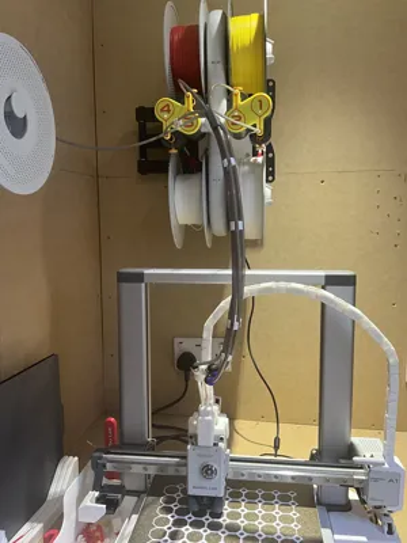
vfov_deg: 61.7
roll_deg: -0.9
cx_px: 204
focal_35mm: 29
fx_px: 455
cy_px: 272
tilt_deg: -8.8
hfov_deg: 48.2
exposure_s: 1/60
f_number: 1.8
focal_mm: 3
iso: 100
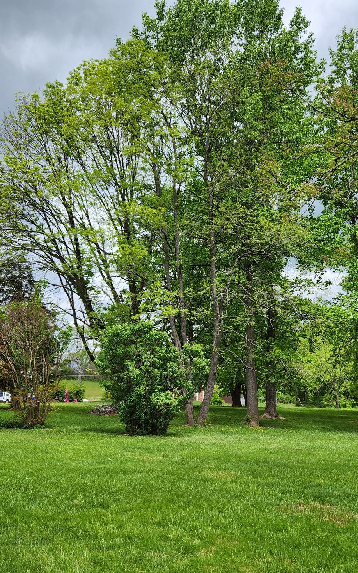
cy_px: 289
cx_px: 241
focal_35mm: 34
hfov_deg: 36.8
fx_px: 531
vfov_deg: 56.7
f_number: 1.8
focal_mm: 5.4
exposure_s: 1/937
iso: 20
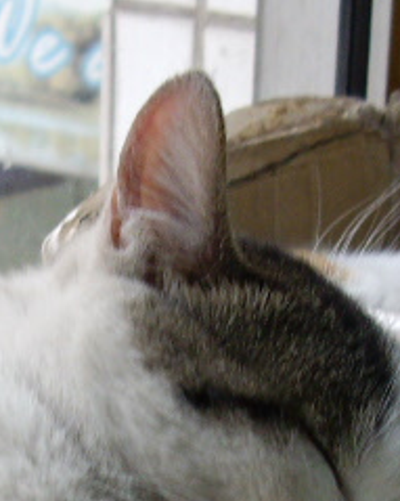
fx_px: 2354
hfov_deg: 9.7
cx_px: 46
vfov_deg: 11.9
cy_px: 568
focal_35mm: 159
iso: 200
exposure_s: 1/80
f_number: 2.8
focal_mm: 7.9
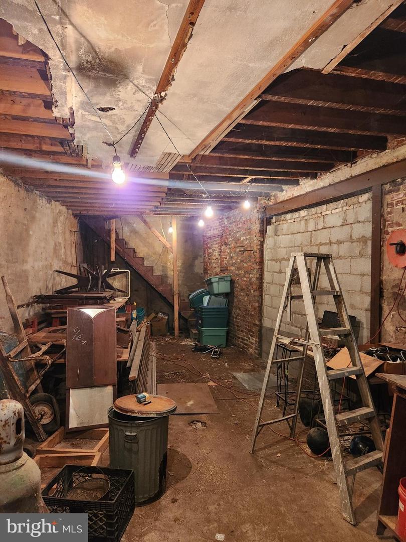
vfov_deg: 73.9
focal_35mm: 23
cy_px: 271
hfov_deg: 58.9
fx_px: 360
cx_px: 203
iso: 640
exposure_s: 1/120
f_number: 1.8
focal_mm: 5.4
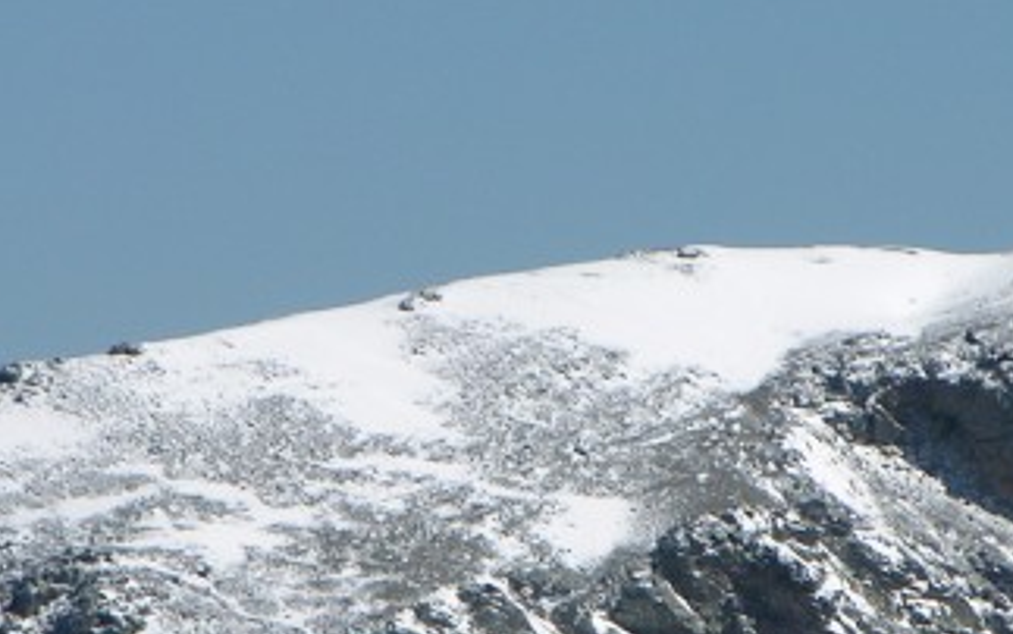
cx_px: 649
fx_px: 25956
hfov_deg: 2.2
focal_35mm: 940
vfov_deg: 1.4
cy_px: 270
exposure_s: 1/436
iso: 50
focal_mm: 71.2
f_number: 6.6
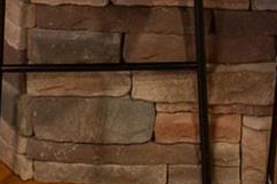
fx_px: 815
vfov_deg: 9.8
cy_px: -370
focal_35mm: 106
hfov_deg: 19.1
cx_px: 230
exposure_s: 1/1.25
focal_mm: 8
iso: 400
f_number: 8
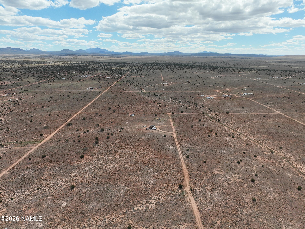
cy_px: 114
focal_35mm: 24
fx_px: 211
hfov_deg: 71.6
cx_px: 152
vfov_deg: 56.8
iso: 100
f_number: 2.8
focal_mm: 12.29
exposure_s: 1/2500
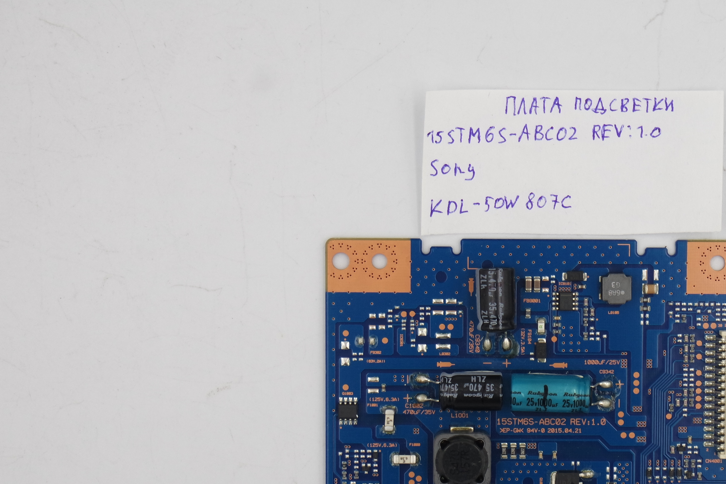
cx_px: 527
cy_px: 363
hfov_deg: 20.9
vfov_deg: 14.1
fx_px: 1956
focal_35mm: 97
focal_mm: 24
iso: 200
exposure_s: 1/125
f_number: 5.6
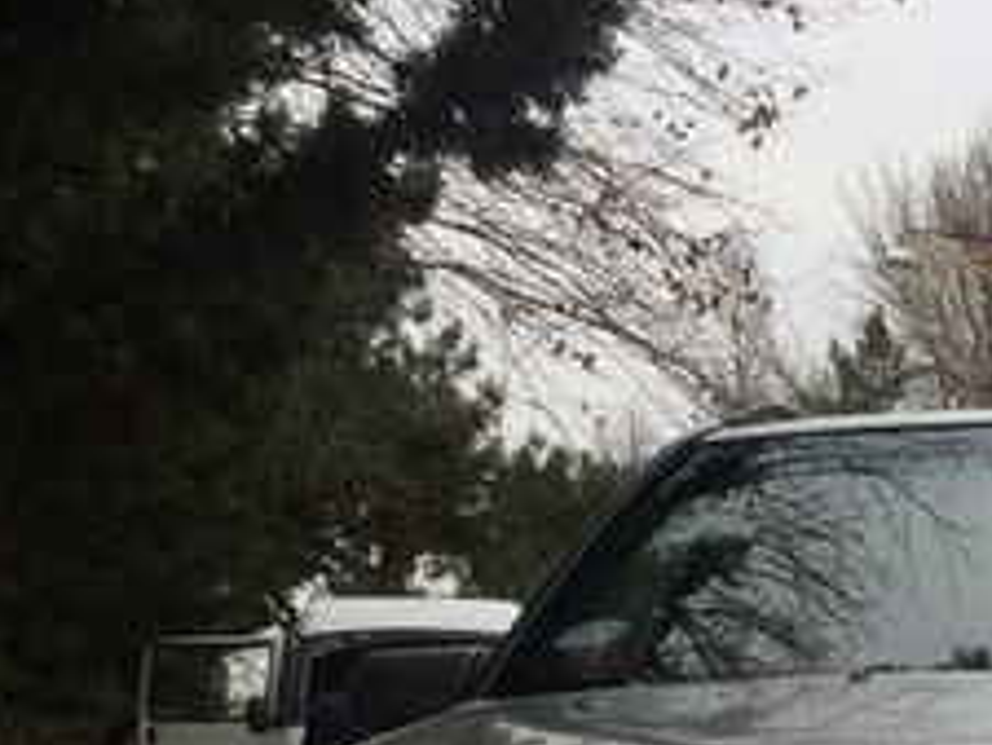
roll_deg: -0.4
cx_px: 1049
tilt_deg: -3.5
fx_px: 2437
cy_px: 972
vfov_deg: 16.4
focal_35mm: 85
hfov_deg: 21.9
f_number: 2.2
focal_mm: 4.15
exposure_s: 1/562
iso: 32
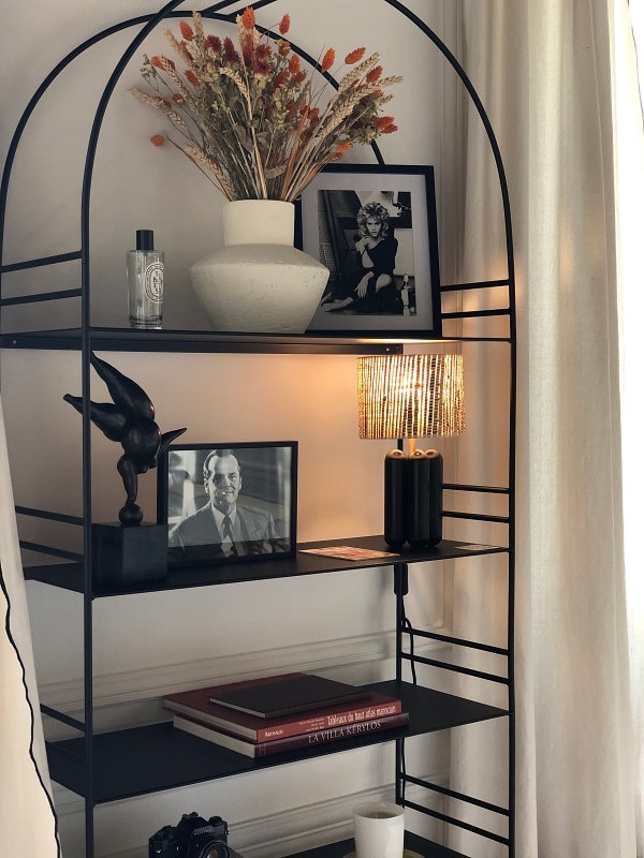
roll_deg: +0.4
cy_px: 429
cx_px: 322
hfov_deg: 28.0
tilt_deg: -0.9
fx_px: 1290
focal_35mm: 52
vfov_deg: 36.8
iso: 100
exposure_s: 1/33
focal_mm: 6
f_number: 2.4
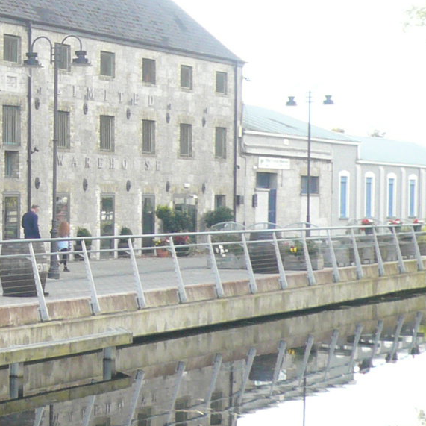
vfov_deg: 16.0
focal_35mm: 109
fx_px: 1518
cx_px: -112
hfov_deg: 15.3
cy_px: 260
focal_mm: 4.7
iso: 100
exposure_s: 1/200
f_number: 2.8
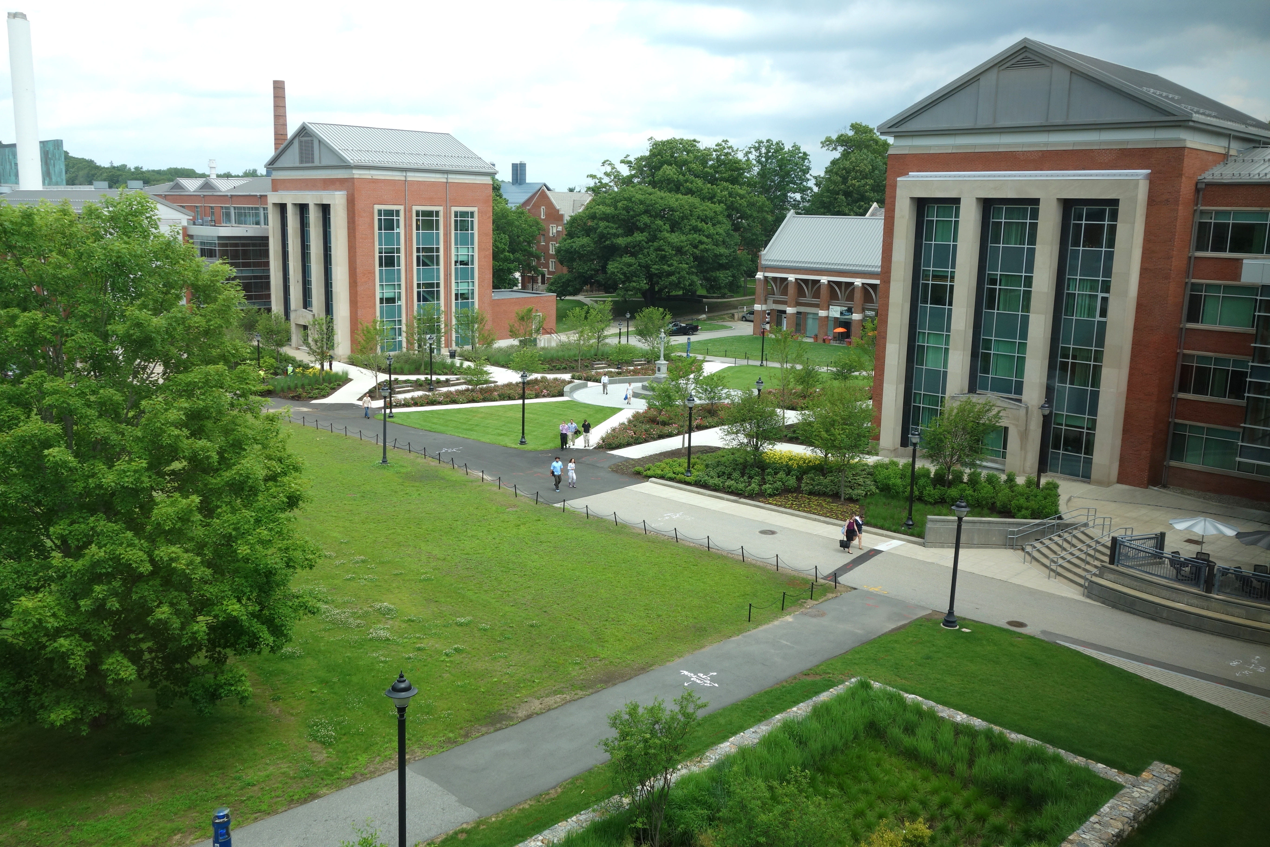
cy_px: 424
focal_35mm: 31
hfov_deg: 60.3
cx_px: 635
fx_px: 1094
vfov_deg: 42.3
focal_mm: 11.46
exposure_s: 1/200
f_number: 5.6
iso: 125
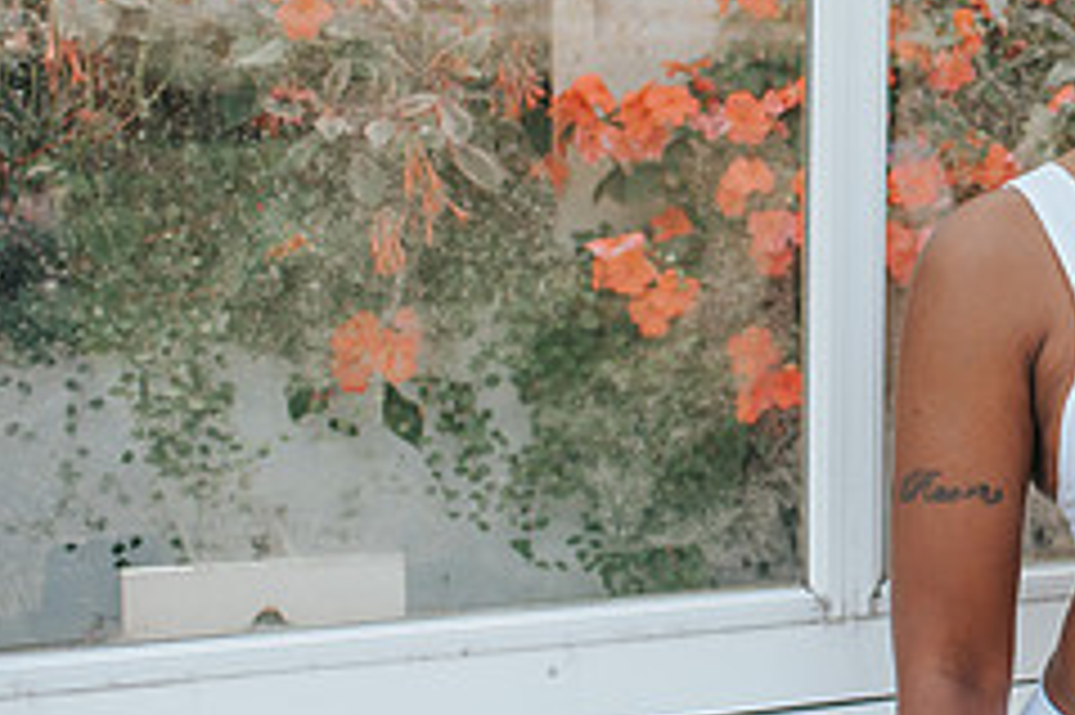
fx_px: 2536
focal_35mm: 85
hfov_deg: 22.4
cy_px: 263
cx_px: 1232
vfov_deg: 16.0
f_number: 3.2
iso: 160
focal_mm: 35
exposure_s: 1/1000
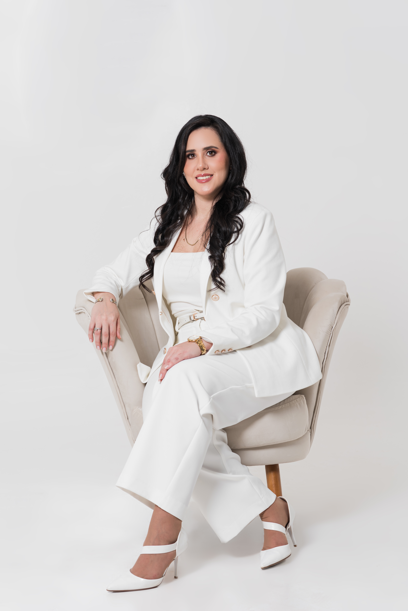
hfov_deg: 16.1
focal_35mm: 85
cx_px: 204
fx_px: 1444
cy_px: 306
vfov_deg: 23.9
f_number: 5.6
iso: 40
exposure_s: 1/100
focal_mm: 85
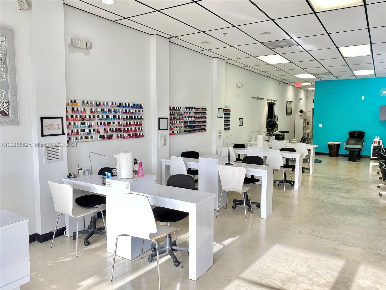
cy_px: 145
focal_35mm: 26
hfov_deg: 67.3
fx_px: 290
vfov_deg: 53.1
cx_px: 193
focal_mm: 4.25
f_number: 1.8
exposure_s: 1/135
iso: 32
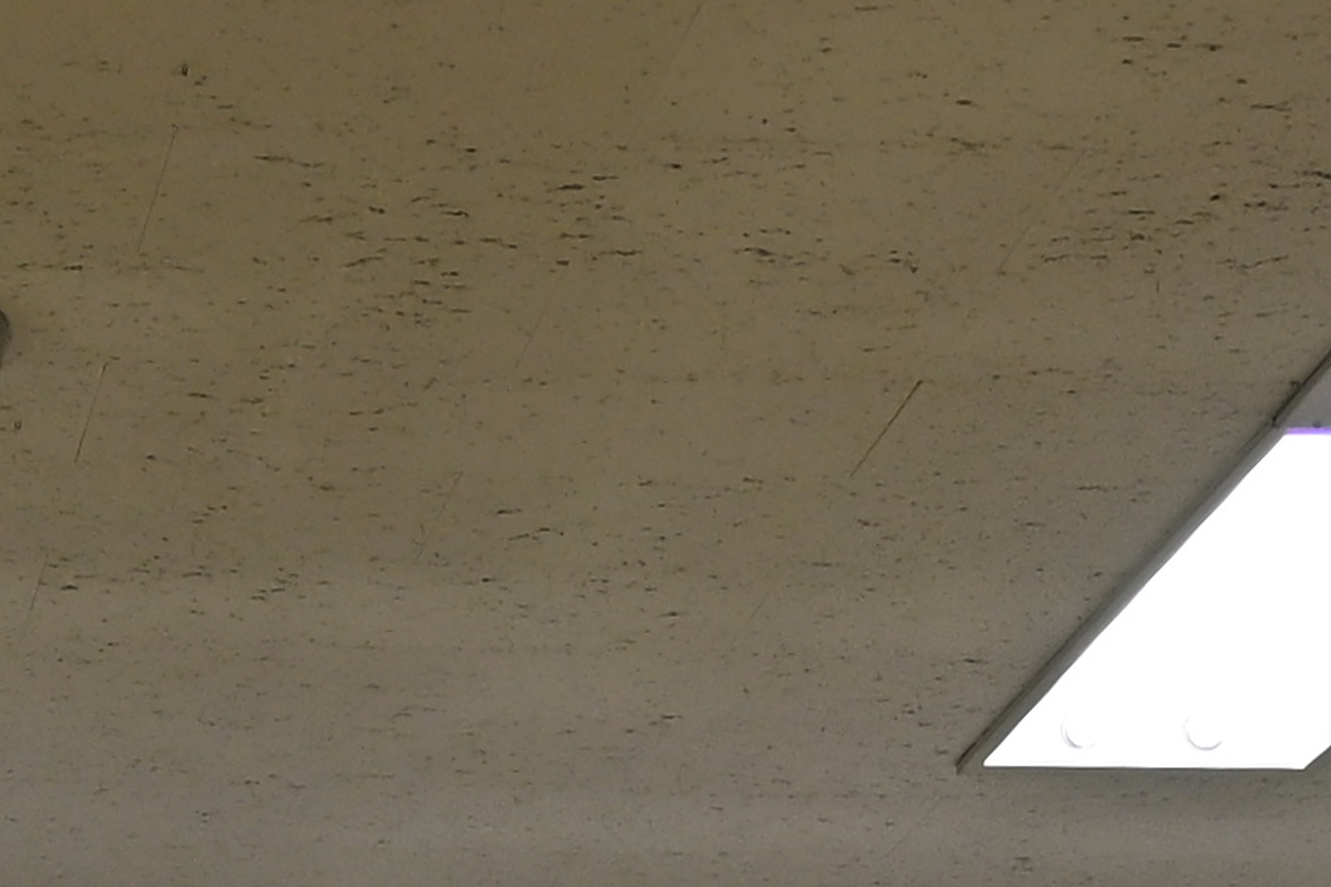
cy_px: 2759
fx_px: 7799
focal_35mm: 211
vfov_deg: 6.0
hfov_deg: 9.6
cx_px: -164
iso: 640
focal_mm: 28
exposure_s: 1/125
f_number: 4
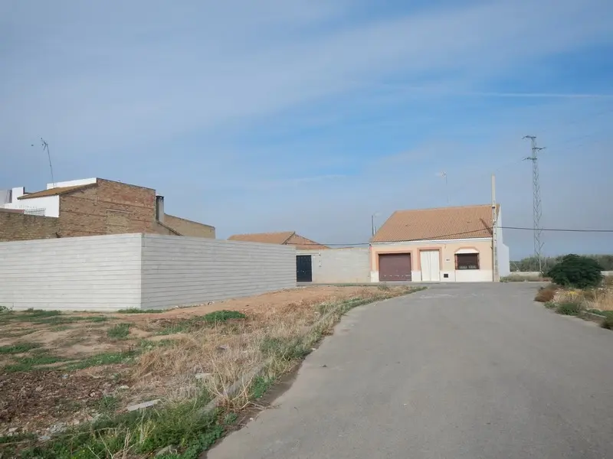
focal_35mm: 28
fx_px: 496
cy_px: 230
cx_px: 306
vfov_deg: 49.7
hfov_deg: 63.4
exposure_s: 1/1500
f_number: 3.9
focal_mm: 5
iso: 125
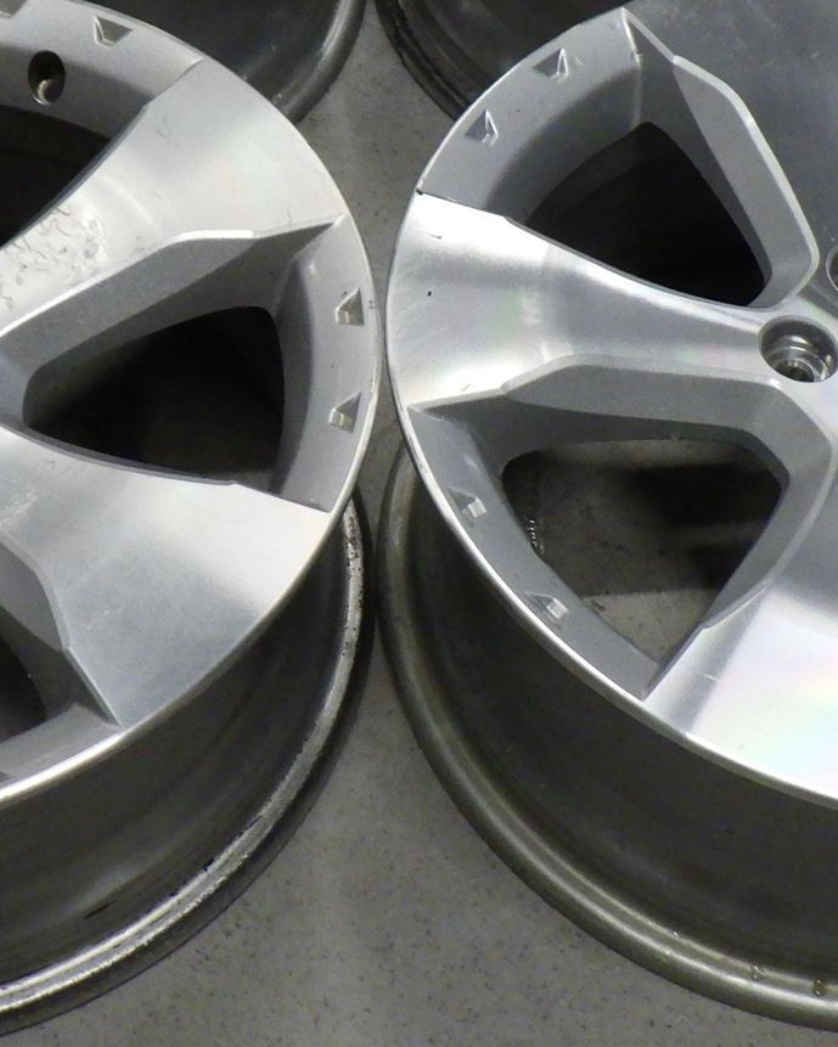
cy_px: 306
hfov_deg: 23.5
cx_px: 370
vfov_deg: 28.8
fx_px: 2015
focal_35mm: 65
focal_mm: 5
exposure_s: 1/40
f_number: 3.5
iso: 200
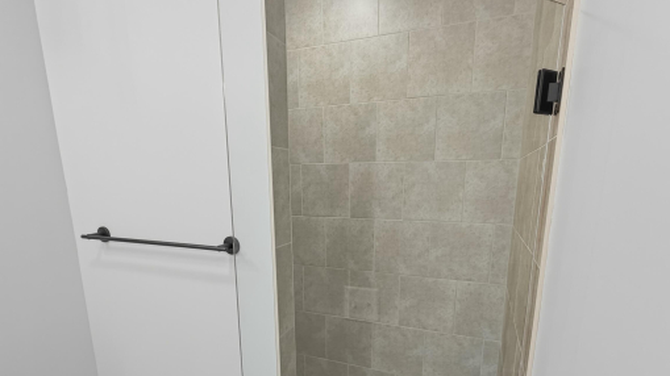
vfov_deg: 54.4
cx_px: 343
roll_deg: +0.3
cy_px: 258
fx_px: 355
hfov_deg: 86.6
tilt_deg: -12.1
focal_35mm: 20
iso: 160
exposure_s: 1/120
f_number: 2.2
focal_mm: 2.2
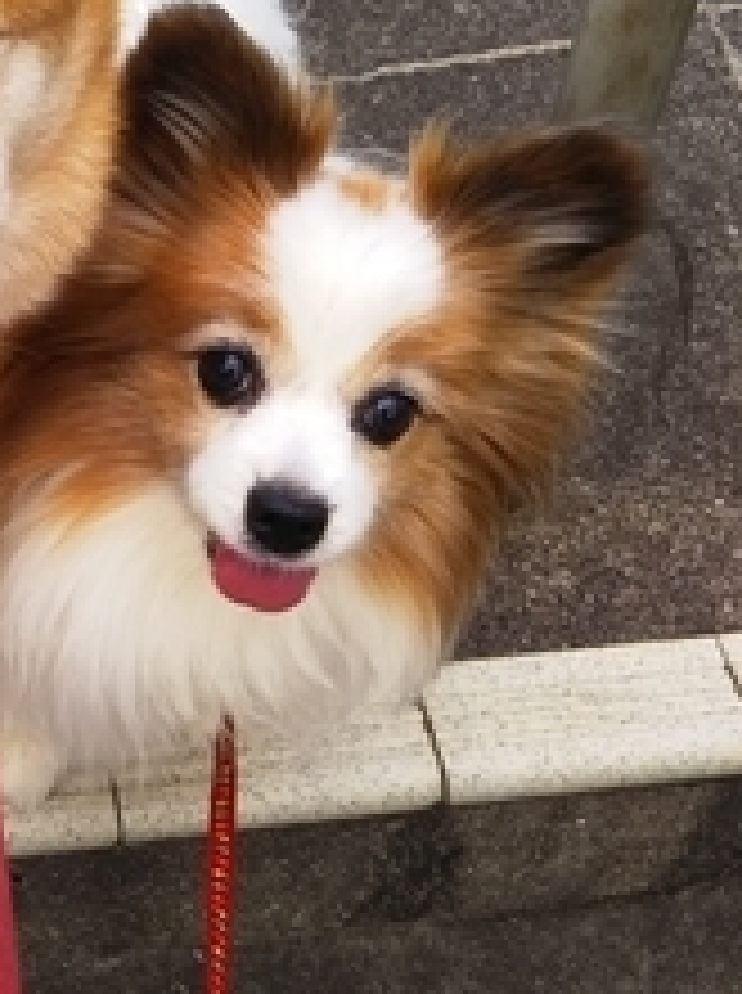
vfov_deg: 28.6
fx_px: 1949
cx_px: -83
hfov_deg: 20.5
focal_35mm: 68
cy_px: 409
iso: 40
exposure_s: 1/158
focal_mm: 4
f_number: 2.2
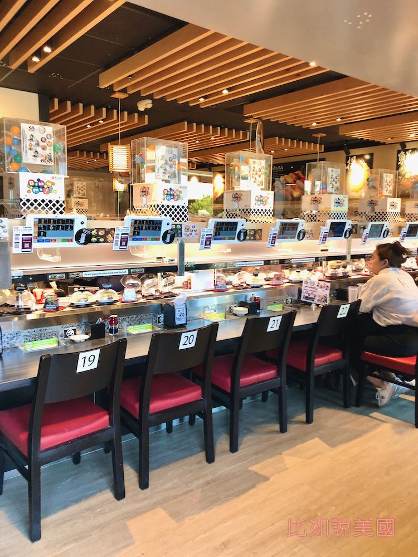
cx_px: 209
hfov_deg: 49.7
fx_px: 451
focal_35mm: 28
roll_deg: -0.5
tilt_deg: -5.4
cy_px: 278
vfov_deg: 63.4
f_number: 1.8
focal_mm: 3.99
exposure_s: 1/30
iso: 40
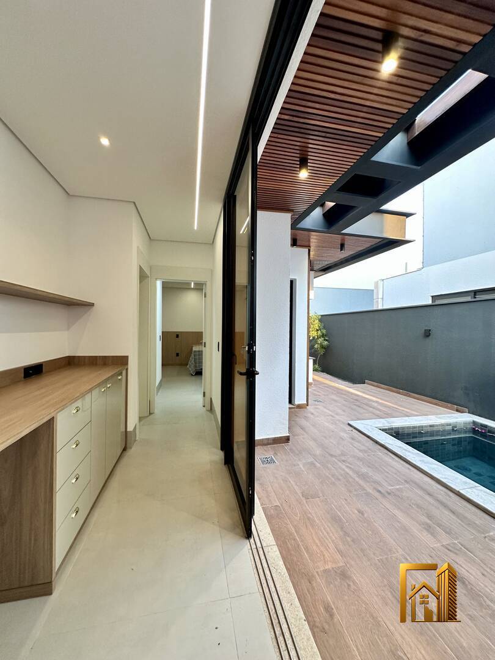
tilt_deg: +0.6
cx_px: 248
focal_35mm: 14
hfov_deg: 85.7
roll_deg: -1.1
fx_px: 267
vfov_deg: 102.1
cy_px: 330
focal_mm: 2.22
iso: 160
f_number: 2.2
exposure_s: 1/120
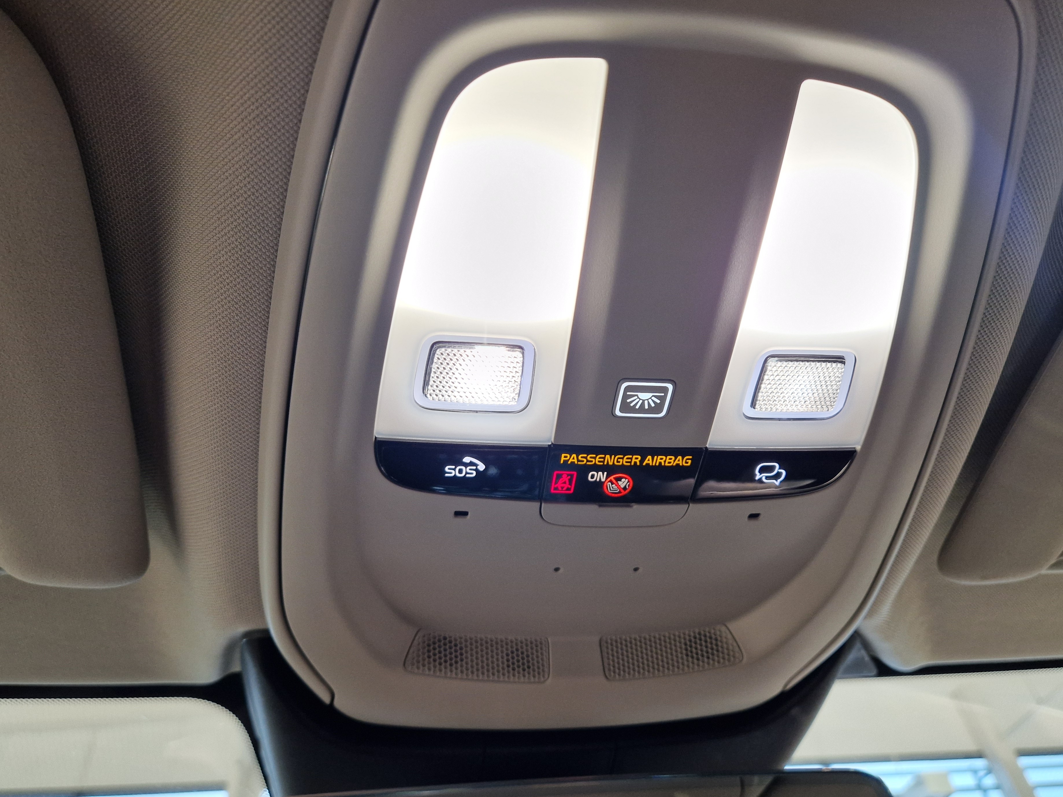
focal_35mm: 25
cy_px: 417
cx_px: 518
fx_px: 768
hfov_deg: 69.4
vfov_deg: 54.9
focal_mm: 5.4
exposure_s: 1/50
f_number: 1.8
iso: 160
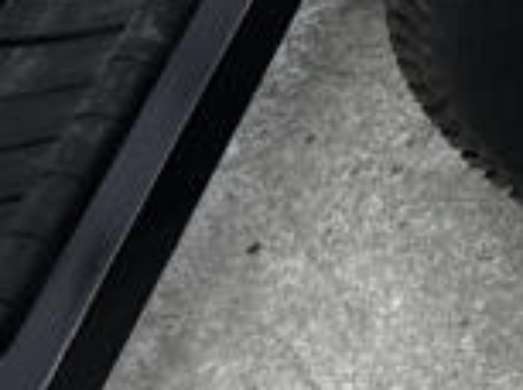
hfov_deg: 10.8
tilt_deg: -37.6
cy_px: -619
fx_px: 2427
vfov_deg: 8.3
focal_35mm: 161
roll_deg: +2.6
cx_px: 1169
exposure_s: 1/120
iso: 125
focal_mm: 6.76
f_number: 1.78
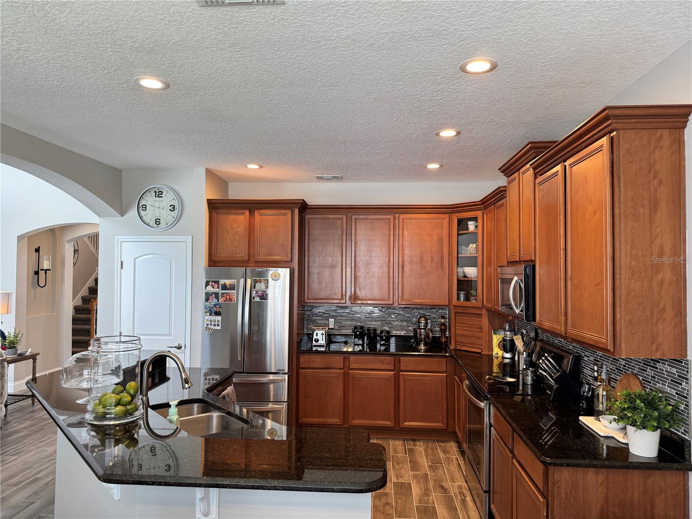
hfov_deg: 71.6
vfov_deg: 56.8
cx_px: 346
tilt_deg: +0.6
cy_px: 260
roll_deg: -0.6
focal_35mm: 24
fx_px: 480
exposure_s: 1/60
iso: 125
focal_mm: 6.76
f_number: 1.78
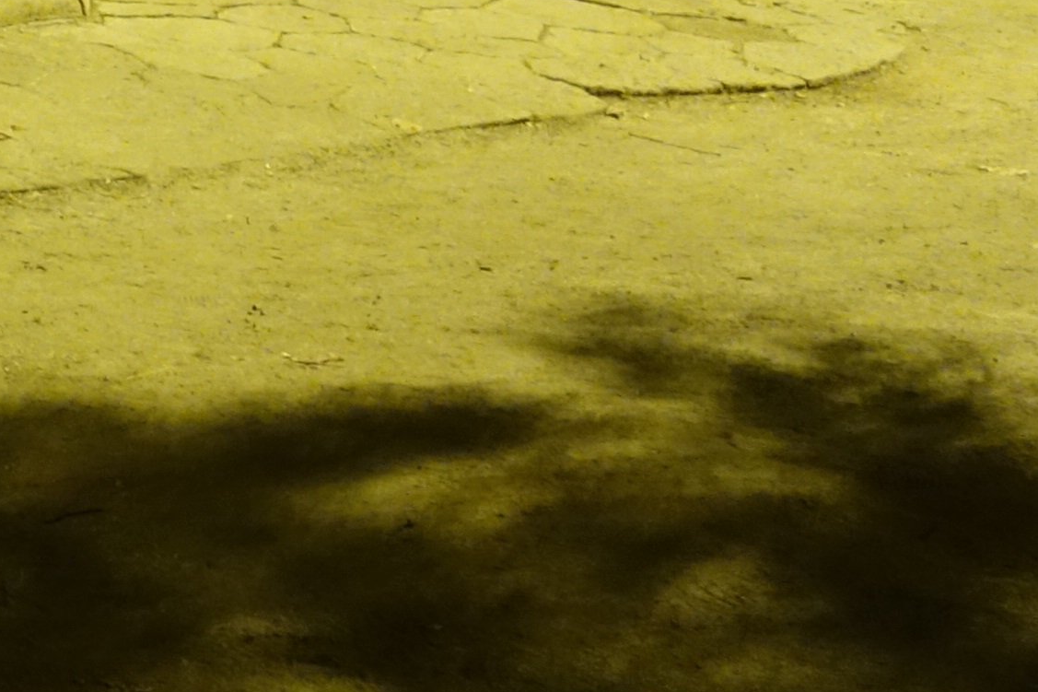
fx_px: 3920
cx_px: -772
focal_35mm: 136
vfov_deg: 9.9
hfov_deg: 13.6
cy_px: -202
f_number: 1.8
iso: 800
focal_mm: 10.4
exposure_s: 1/30
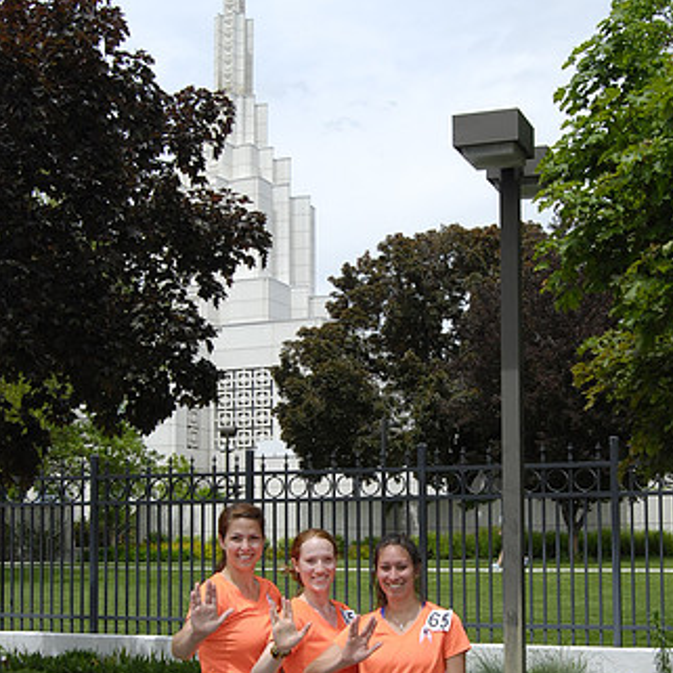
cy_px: 472
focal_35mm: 60
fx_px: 1320
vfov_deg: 28.3
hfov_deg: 28.5
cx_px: 405
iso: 400
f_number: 10
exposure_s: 1/640
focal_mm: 26
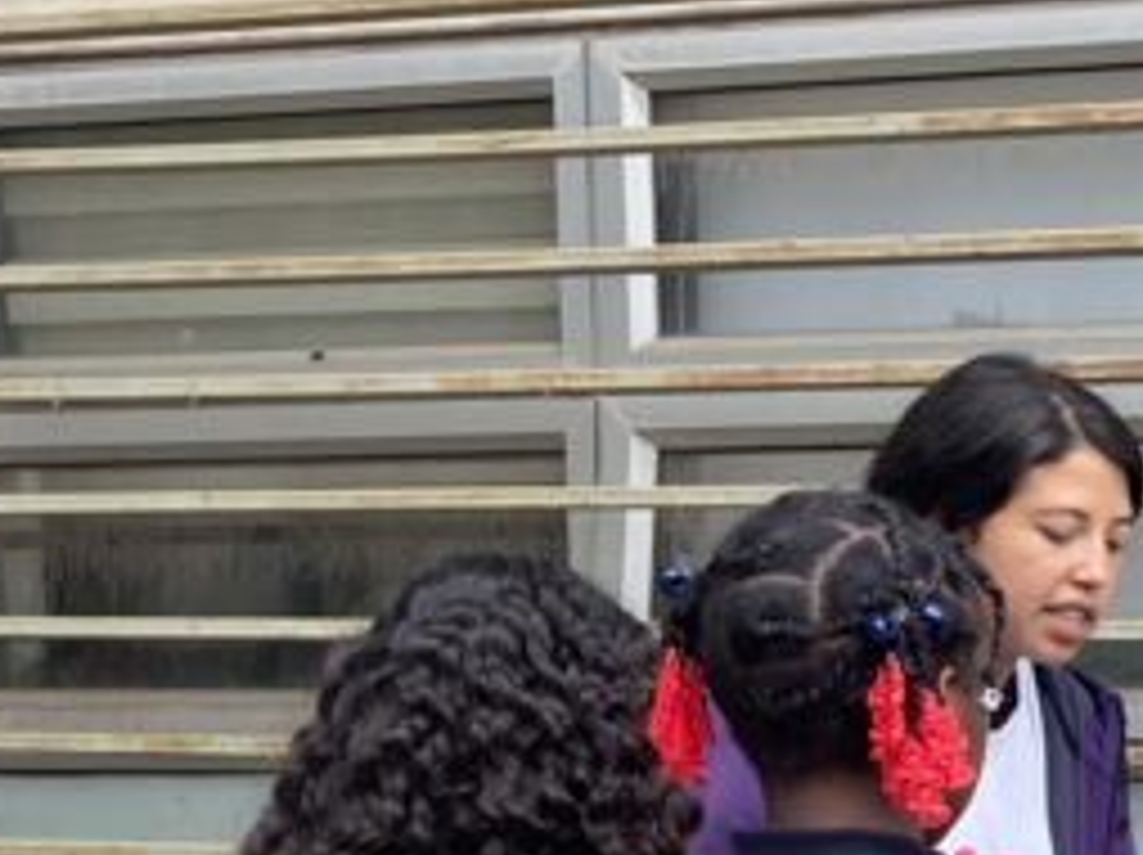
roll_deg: -0.3
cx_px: 1732
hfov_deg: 15.9
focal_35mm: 113
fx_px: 3728
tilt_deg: -4.9
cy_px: 1120
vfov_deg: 12.7
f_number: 1.8
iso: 20
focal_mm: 3.99
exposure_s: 1/129
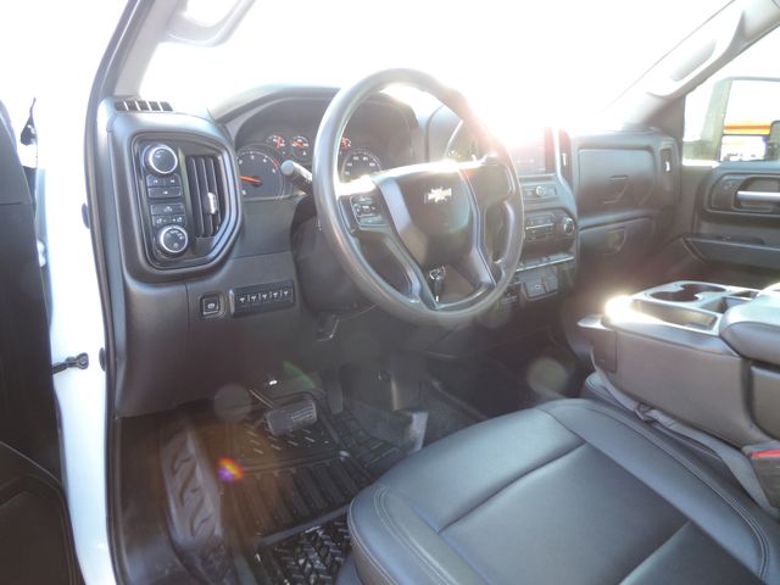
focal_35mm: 24
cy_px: 292
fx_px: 541
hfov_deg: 71.6
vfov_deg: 56.8
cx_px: 390
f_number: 3
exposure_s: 1/30
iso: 200
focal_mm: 4.3
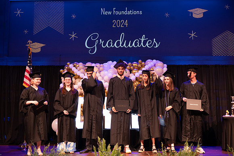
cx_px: 117
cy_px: 78
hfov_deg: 44.5
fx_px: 286
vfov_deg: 30.5
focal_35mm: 44
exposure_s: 1/200
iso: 1600
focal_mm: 44
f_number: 4
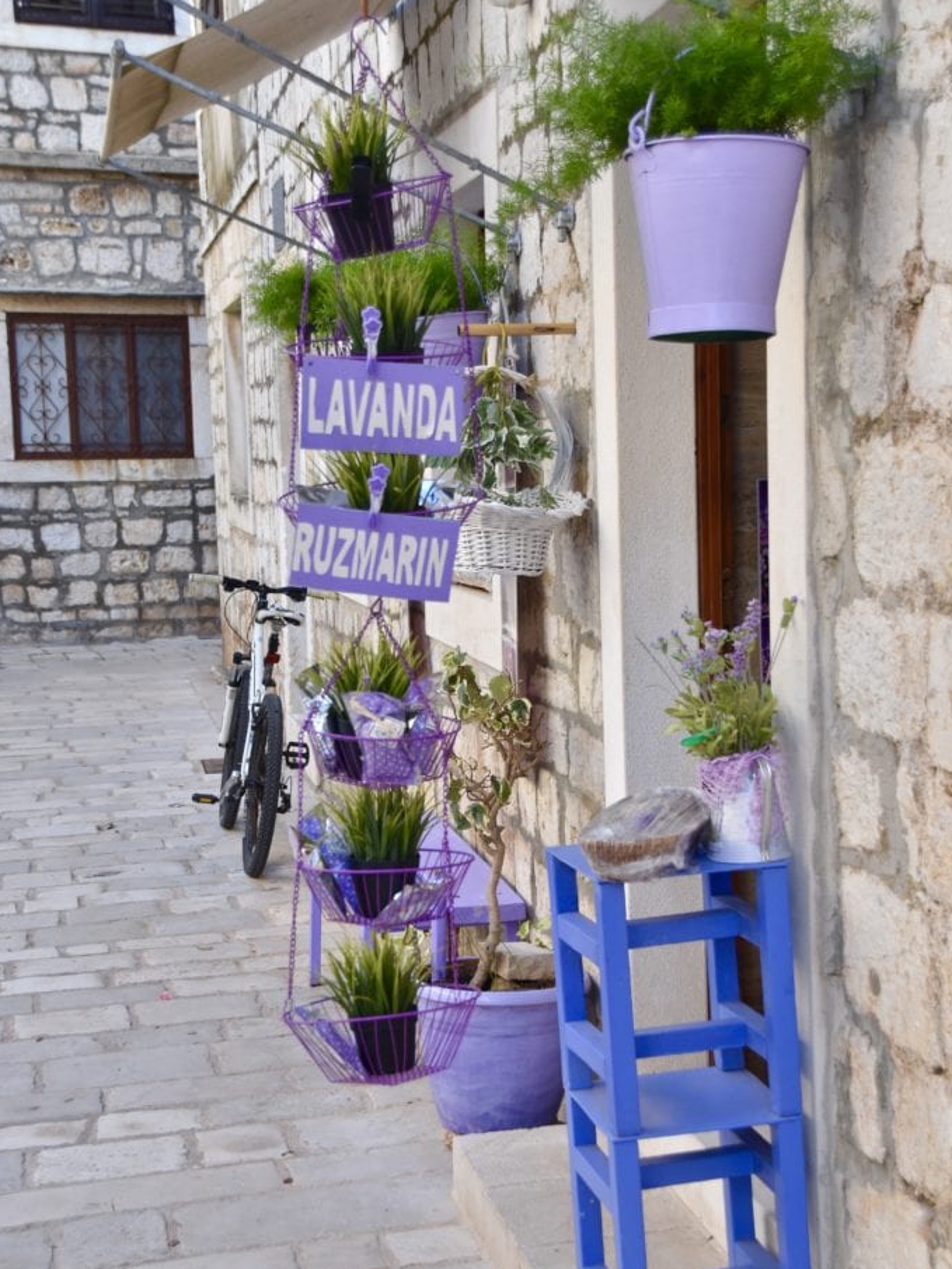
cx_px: 476
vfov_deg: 31.2
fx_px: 2273
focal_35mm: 62
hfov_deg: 23.7
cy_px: 684
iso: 200
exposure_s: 1/160
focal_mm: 38
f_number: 6.3
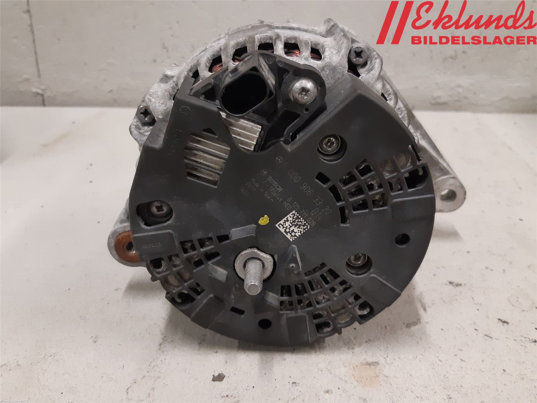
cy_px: 202
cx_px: 268
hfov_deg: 67.3
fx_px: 403
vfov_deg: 53.1
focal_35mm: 26
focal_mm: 3.93
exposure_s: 1/50
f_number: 1.7
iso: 200
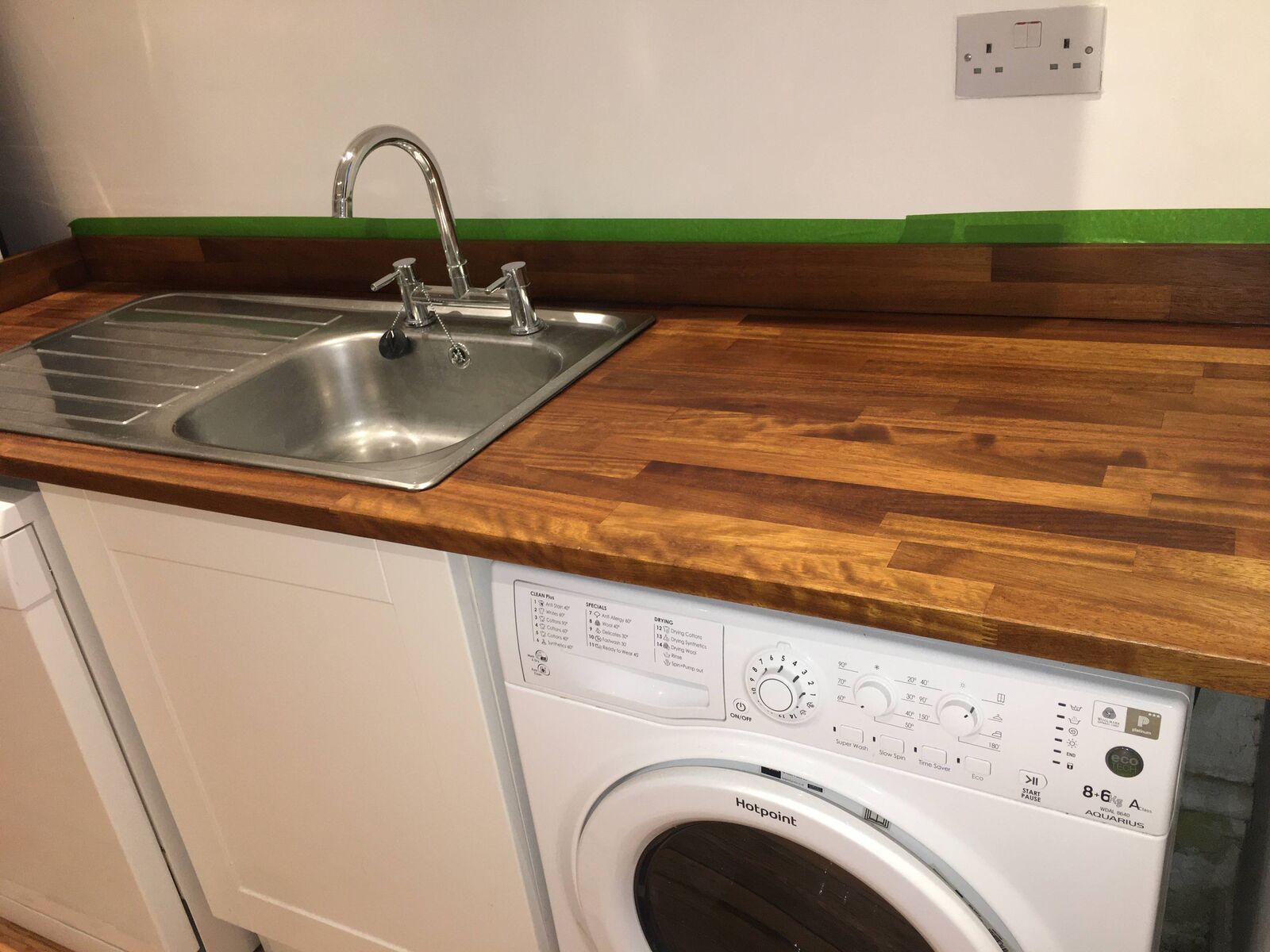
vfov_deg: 48.2
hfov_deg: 61.7
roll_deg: +6.2
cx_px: 635
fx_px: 1064
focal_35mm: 29
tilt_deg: -24.9
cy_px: 476
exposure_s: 1/33
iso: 64
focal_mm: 4.15
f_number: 2.2
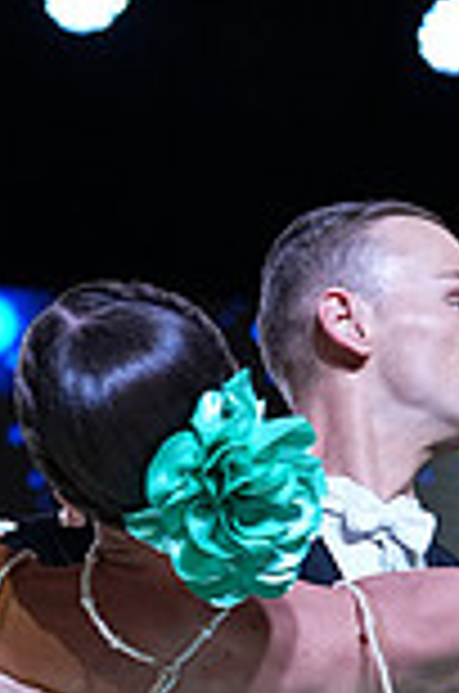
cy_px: 1184
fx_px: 5878
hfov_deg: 4.5
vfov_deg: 6.6
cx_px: 268
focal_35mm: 306
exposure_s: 1/500
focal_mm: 81
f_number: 4
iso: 1000
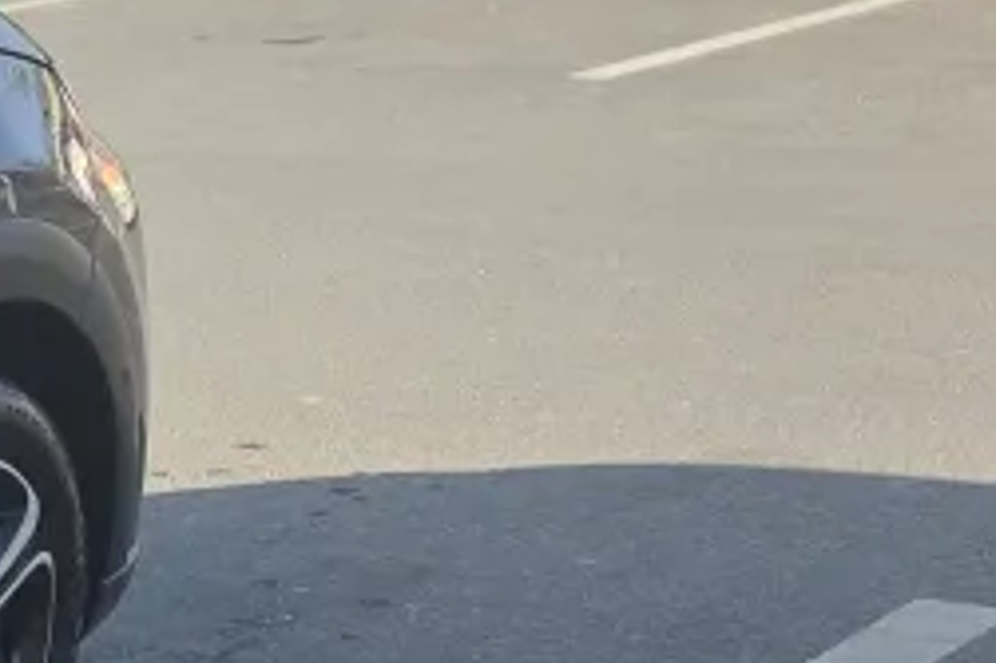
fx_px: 3373
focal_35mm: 122
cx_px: -1452
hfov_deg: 12.7
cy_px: 965
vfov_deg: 10.8
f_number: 1.7
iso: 12
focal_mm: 6.3
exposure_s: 1/223
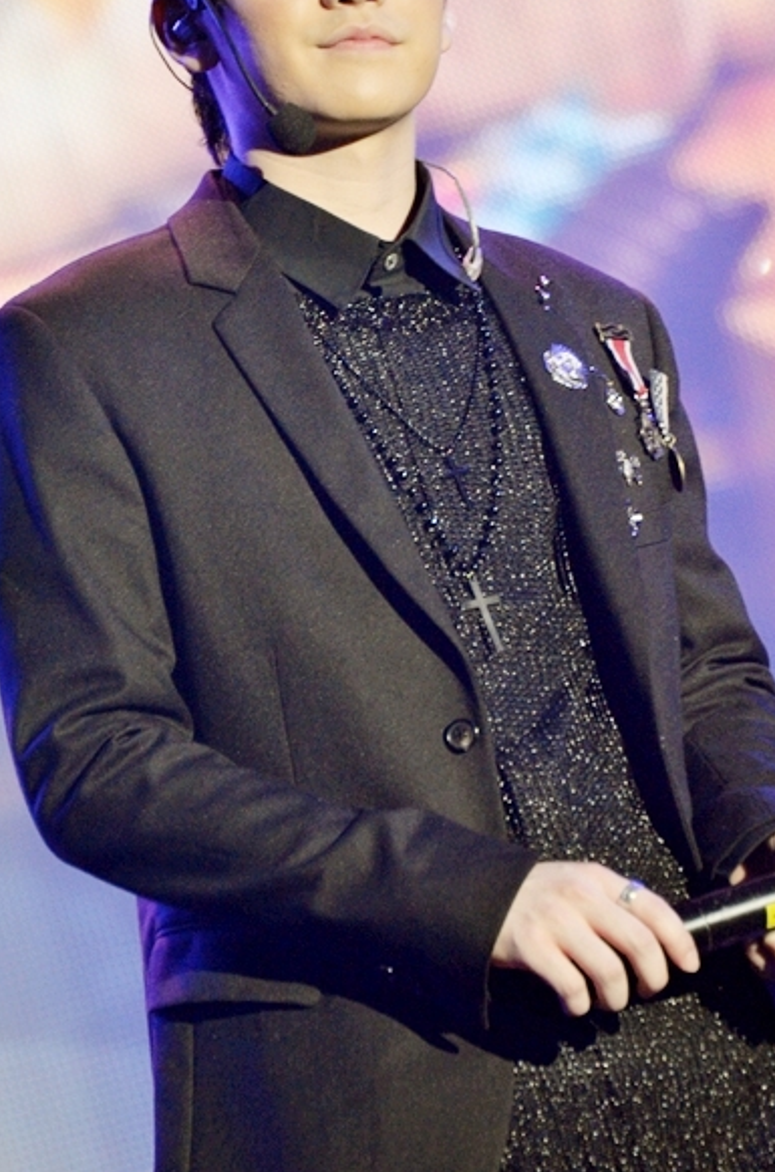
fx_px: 16069
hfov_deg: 2.8
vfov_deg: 4.2
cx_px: 409
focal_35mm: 495
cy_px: 457
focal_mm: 240
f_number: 5.6
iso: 1000
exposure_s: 1/100
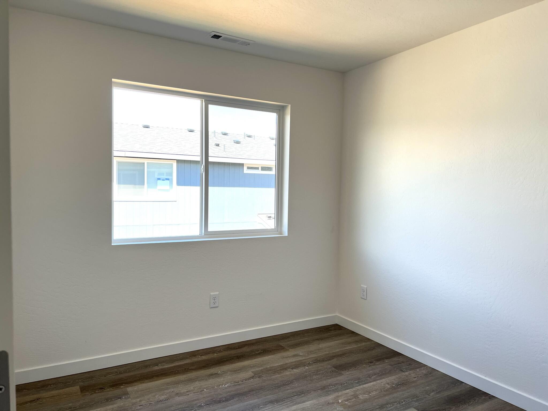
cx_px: 274
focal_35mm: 26
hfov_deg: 67.3
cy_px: 206
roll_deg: -0.8
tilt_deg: -2.4
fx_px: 412
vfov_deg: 53.1
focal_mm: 5.7
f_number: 1.5
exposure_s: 1/170
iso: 50
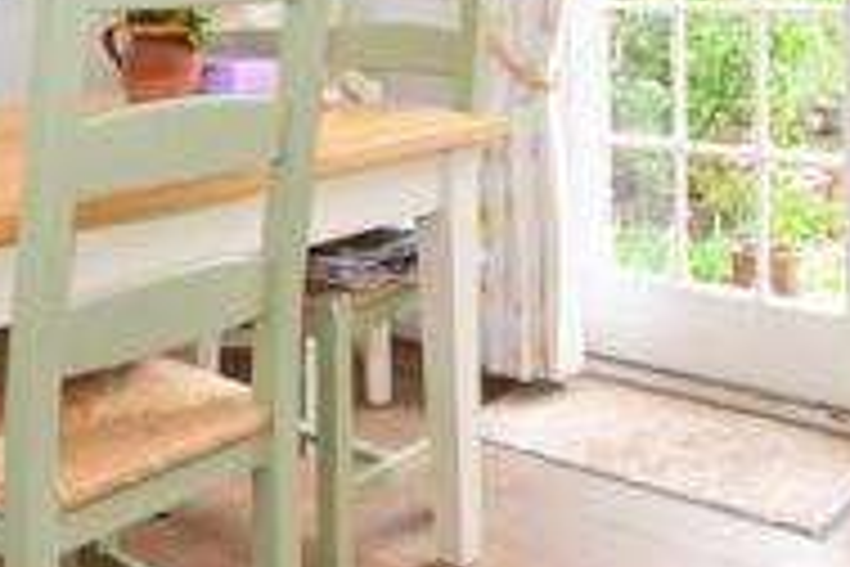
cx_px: 220
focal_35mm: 52
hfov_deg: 37.3
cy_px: -92
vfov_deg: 23.9
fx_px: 1228
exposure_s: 1/60
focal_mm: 10
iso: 500
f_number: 5
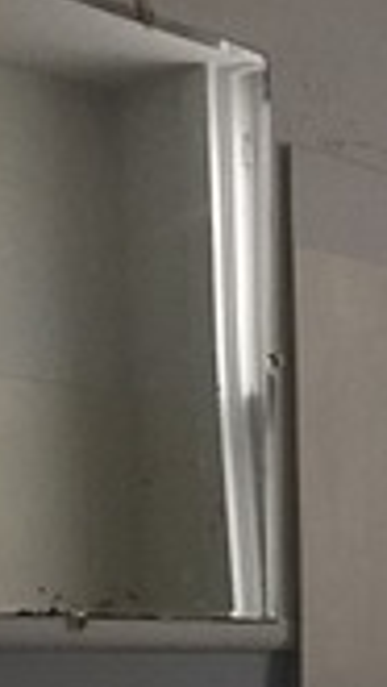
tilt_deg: -9.1
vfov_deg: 20.9
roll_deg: -2.2
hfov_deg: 11.9
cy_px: 916
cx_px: 737
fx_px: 1676
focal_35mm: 92
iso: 250
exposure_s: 1/30
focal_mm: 4.15
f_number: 2.2
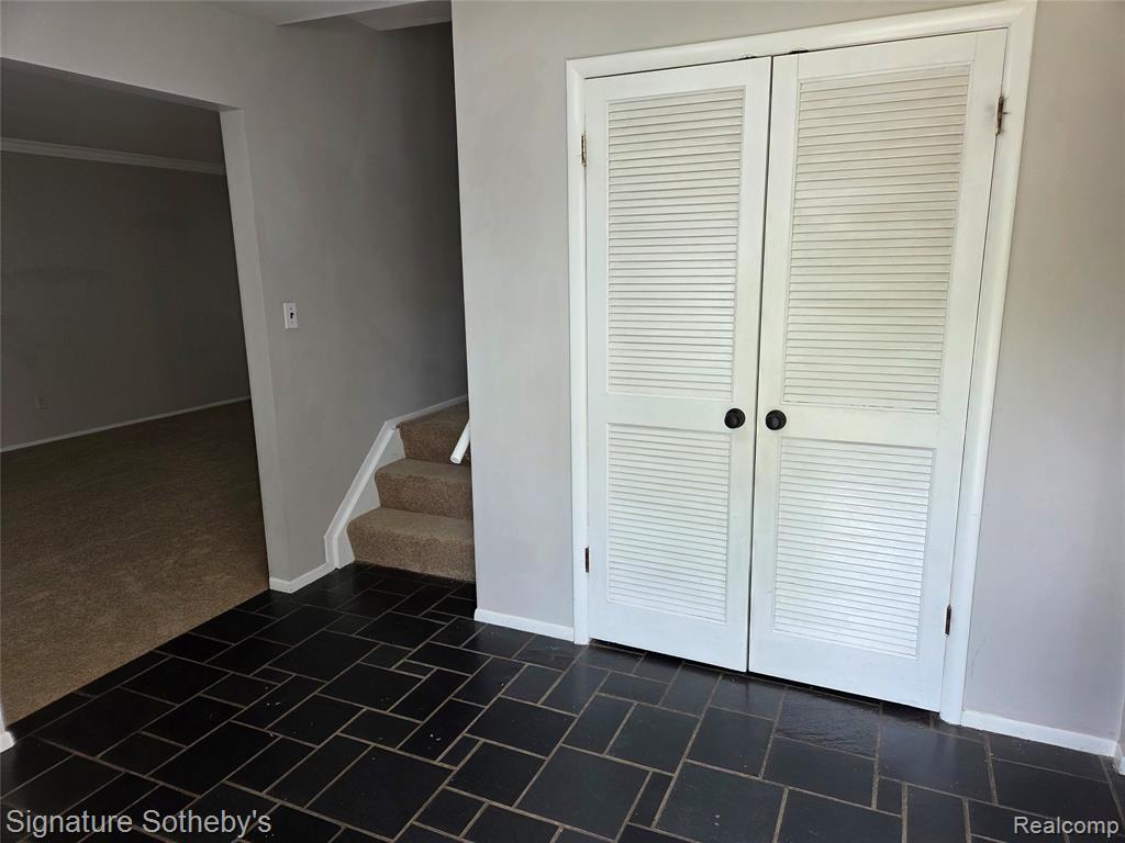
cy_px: 422
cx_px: 562
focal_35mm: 23
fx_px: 747
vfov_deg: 58.9
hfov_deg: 73.9
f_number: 1.8
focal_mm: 5.4
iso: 50
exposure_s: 1/120
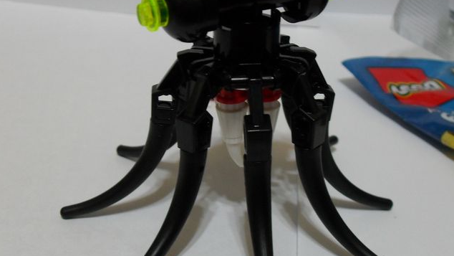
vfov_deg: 21.8
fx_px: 662
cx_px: 233
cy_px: 148
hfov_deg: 37.8
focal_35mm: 55
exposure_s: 1/20
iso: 200
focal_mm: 7
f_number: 3
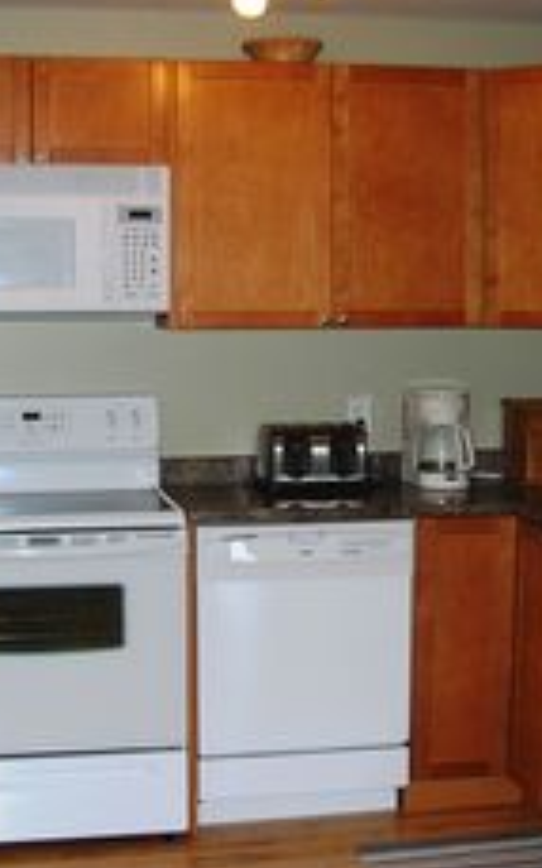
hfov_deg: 20.6
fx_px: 1490
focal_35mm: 63
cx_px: 288
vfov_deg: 32.4
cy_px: 493
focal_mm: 6.2
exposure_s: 1/60.1
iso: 50
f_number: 2.7
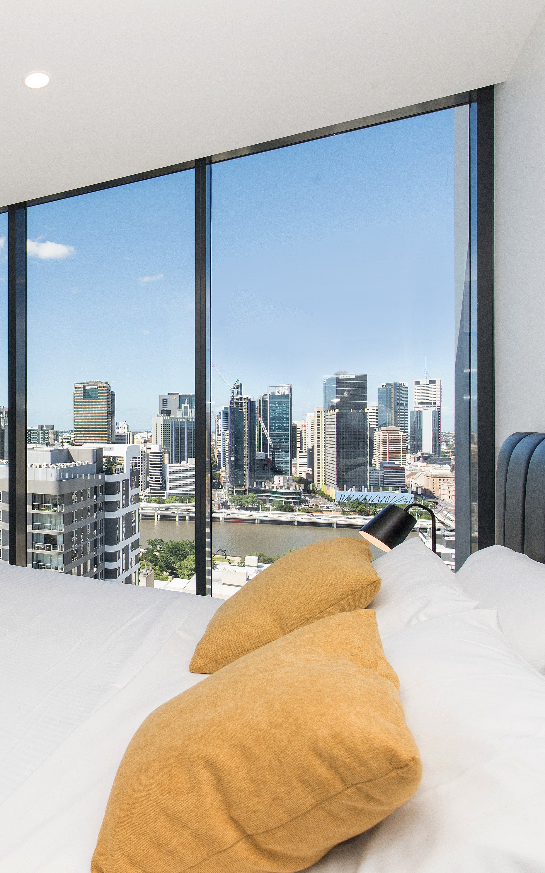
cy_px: 436
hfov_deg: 43.1
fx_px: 547
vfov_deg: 77.2
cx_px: -34
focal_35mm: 23
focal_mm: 15
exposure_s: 1/200
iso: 500
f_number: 11
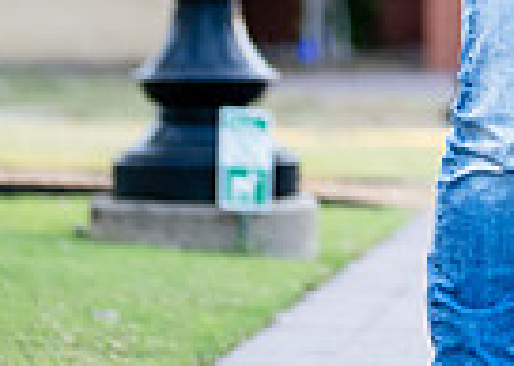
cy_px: -337
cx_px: 560
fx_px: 4056
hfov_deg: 7.2
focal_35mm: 278
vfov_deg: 5.1
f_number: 1.2
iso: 320
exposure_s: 1/1250
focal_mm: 50
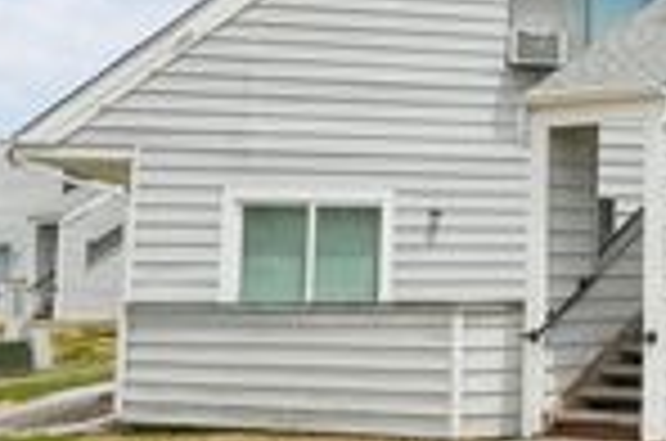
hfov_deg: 25.5
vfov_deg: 20.8
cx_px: 936
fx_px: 1182
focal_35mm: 64
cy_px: 70
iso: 800
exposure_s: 1/4000
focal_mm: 12.6
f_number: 8
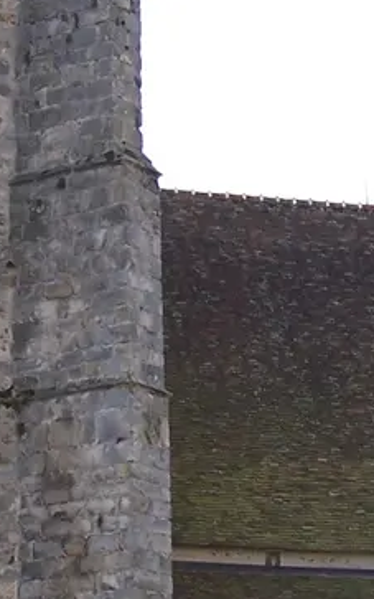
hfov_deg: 9.2
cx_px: 153
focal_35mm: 142
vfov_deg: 14.7
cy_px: 358
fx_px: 2315
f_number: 2.8
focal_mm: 6.3
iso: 80
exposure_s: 1/750
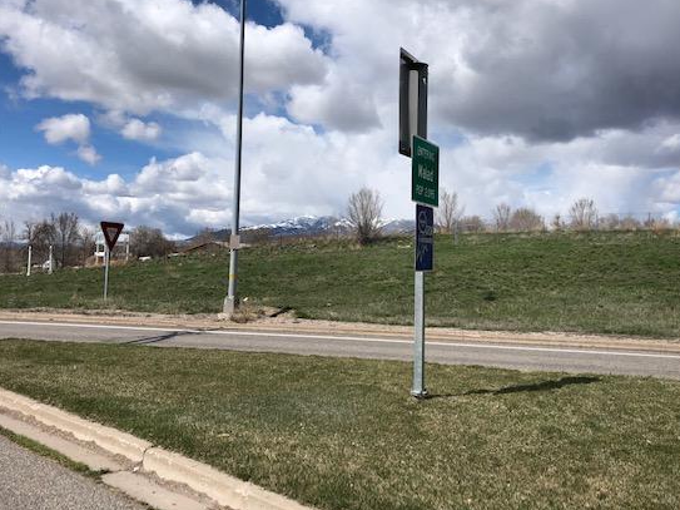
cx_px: 338
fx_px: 648
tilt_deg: +5.0
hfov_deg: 55.4
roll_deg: -1.7
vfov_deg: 42.8
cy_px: 214
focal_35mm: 33
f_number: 1.8
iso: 25
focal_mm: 4
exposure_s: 1/4878
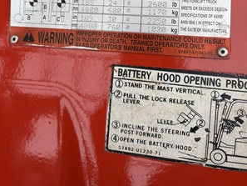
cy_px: 27
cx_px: 123
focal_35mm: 35
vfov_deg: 38.5
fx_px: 250
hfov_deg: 52.6
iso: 40
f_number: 1.6
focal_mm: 5.96
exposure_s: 1/285
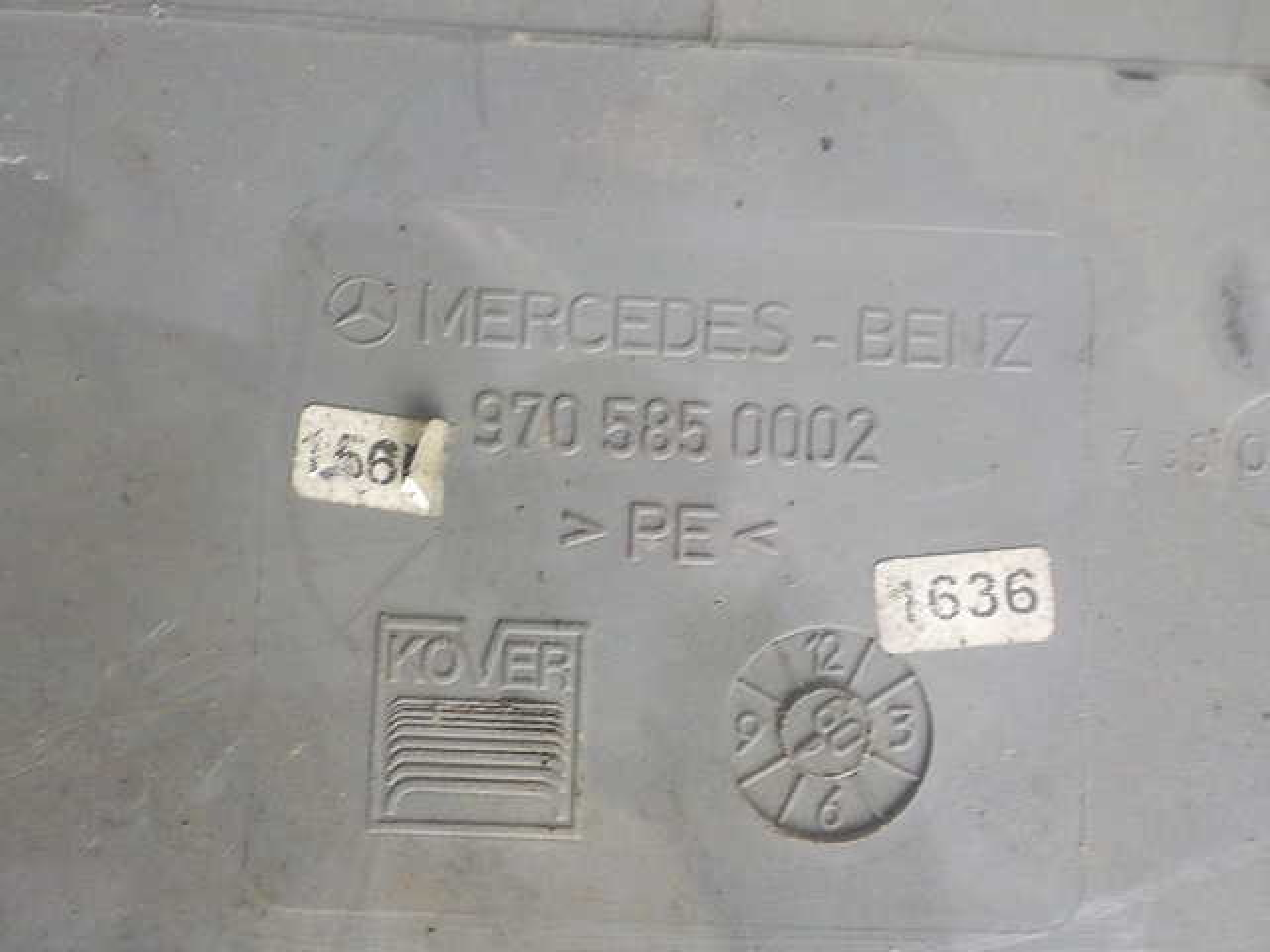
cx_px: 635
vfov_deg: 46.8
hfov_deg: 60.0
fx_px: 1101
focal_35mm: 30
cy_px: 476
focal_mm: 4.1
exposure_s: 1/25
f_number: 3.3
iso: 400
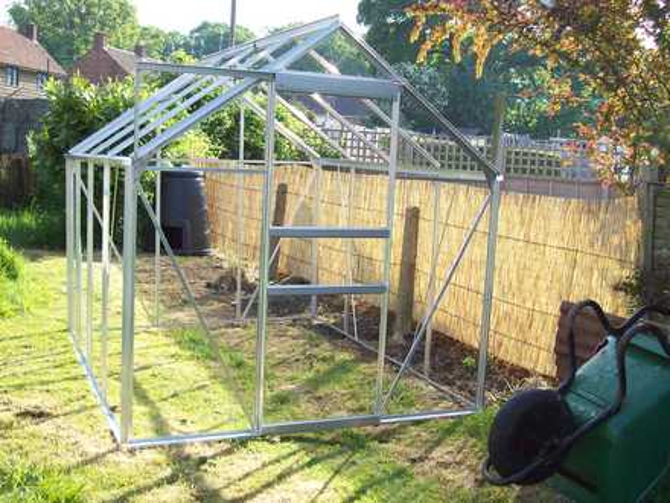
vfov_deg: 32.2
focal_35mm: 45
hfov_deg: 42.1
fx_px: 871
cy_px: 252
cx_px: 335
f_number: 3
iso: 200
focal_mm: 7.6
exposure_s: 1/811
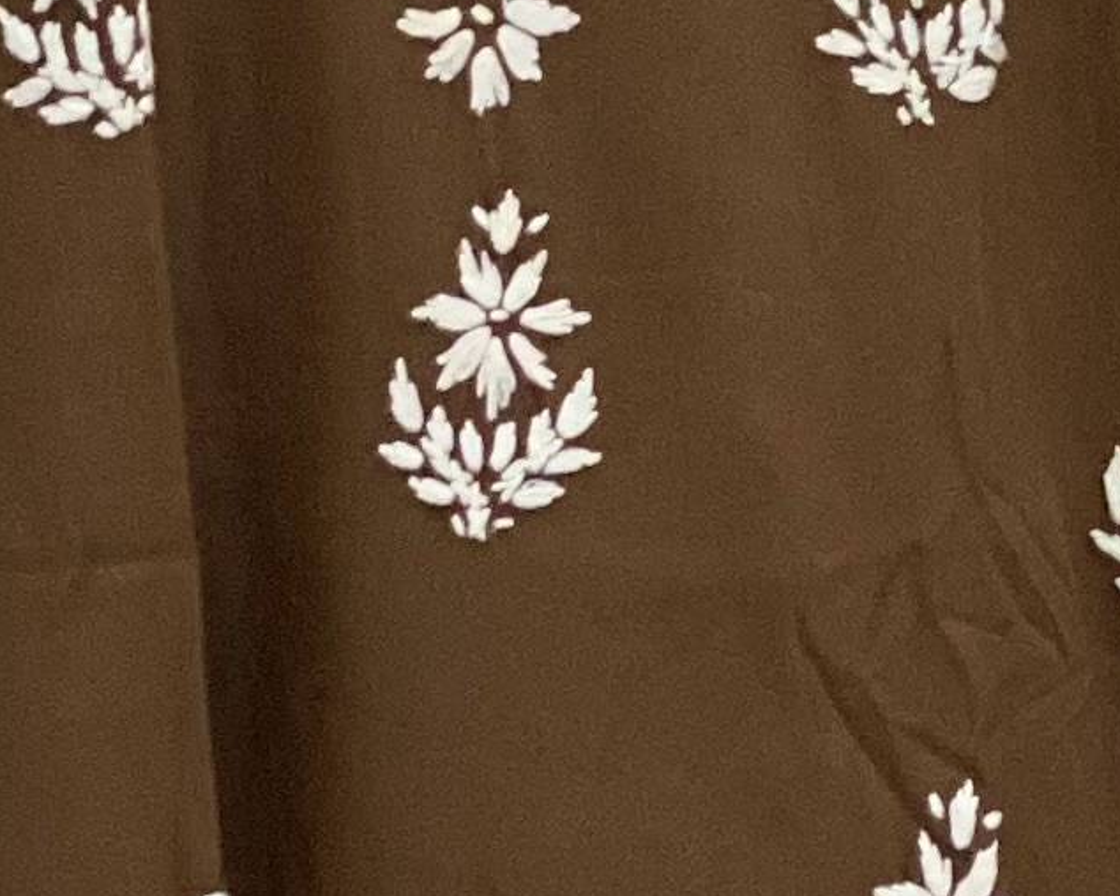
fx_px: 10705
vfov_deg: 4.8
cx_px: 1157
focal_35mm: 323
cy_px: -396
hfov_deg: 6.0
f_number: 2
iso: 200
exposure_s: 1/100
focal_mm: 6
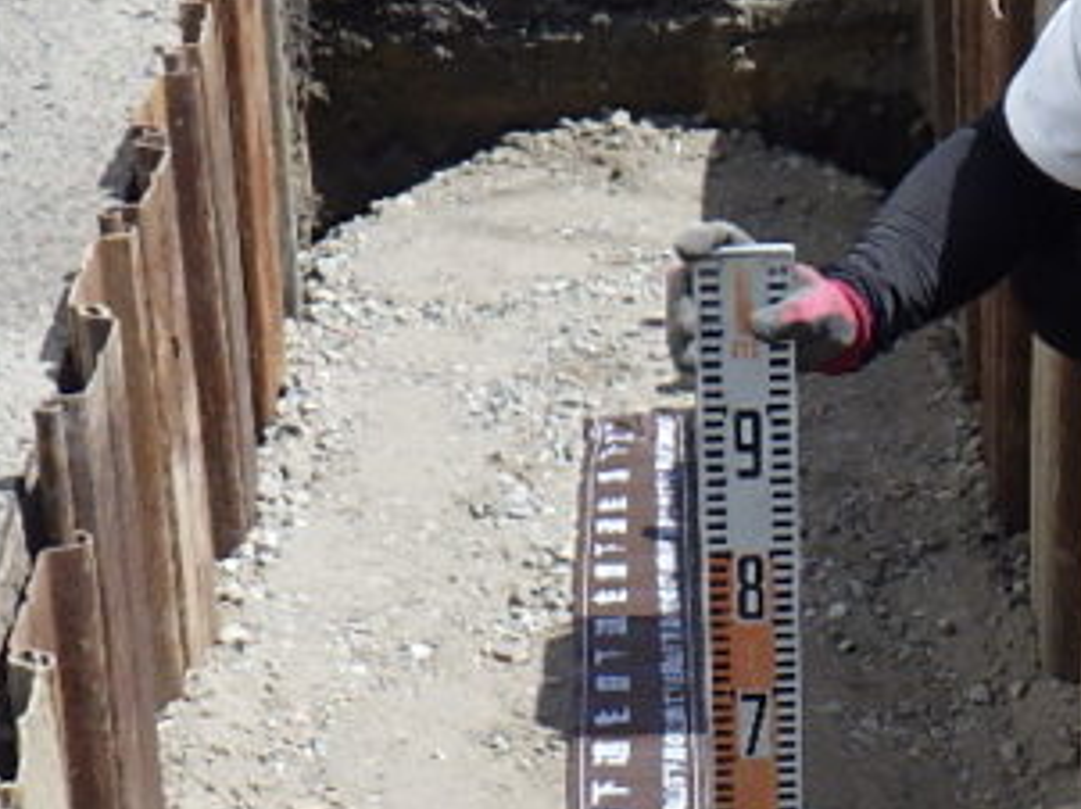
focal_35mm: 95
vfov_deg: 15.3
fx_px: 2964
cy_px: 759
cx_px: 784
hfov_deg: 20.5
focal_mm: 5
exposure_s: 1/1000
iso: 125
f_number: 4.2
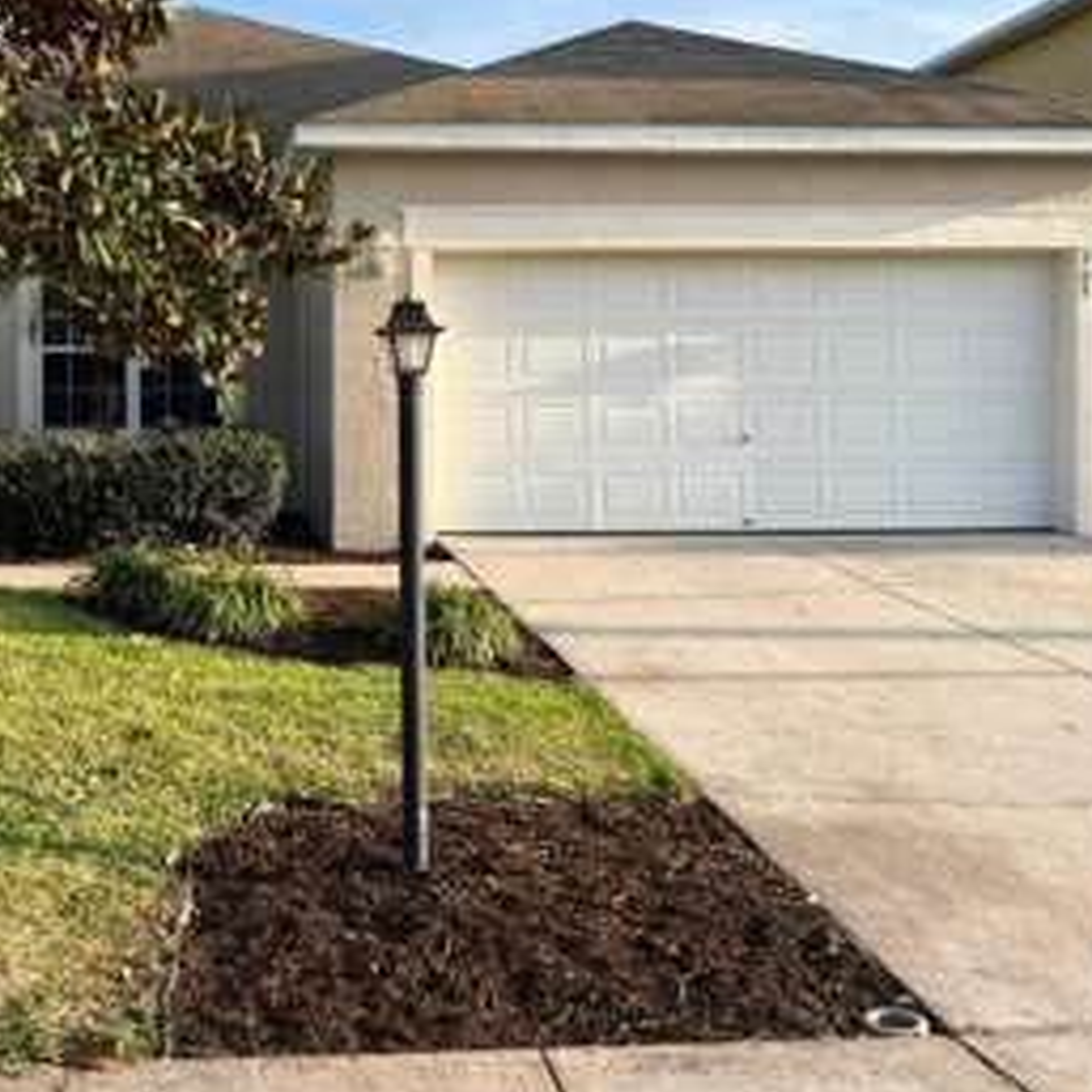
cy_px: 412
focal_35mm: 43
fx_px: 1535
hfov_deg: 38.1
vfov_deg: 38.9
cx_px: 268
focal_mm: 5.7
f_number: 1.5
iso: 50
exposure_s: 1/1252
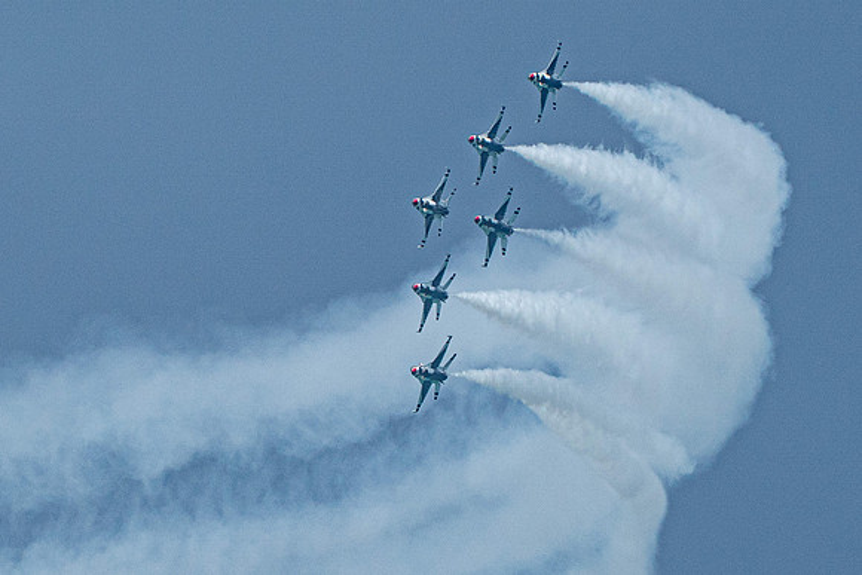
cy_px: 285
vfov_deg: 1.4
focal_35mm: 1005
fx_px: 24060
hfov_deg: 2.1
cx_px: 342
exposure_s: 1/2000
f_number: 10
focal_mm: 400
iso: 640
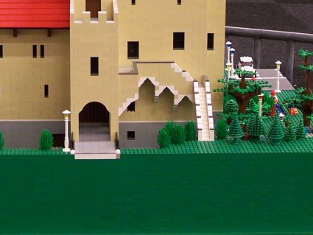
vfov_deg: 10.9
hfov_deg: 14.6
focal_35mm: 135
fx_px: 1221
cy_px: -11
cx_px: 98
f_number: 3.1
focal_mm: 9.3
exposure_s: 1/2
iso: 80
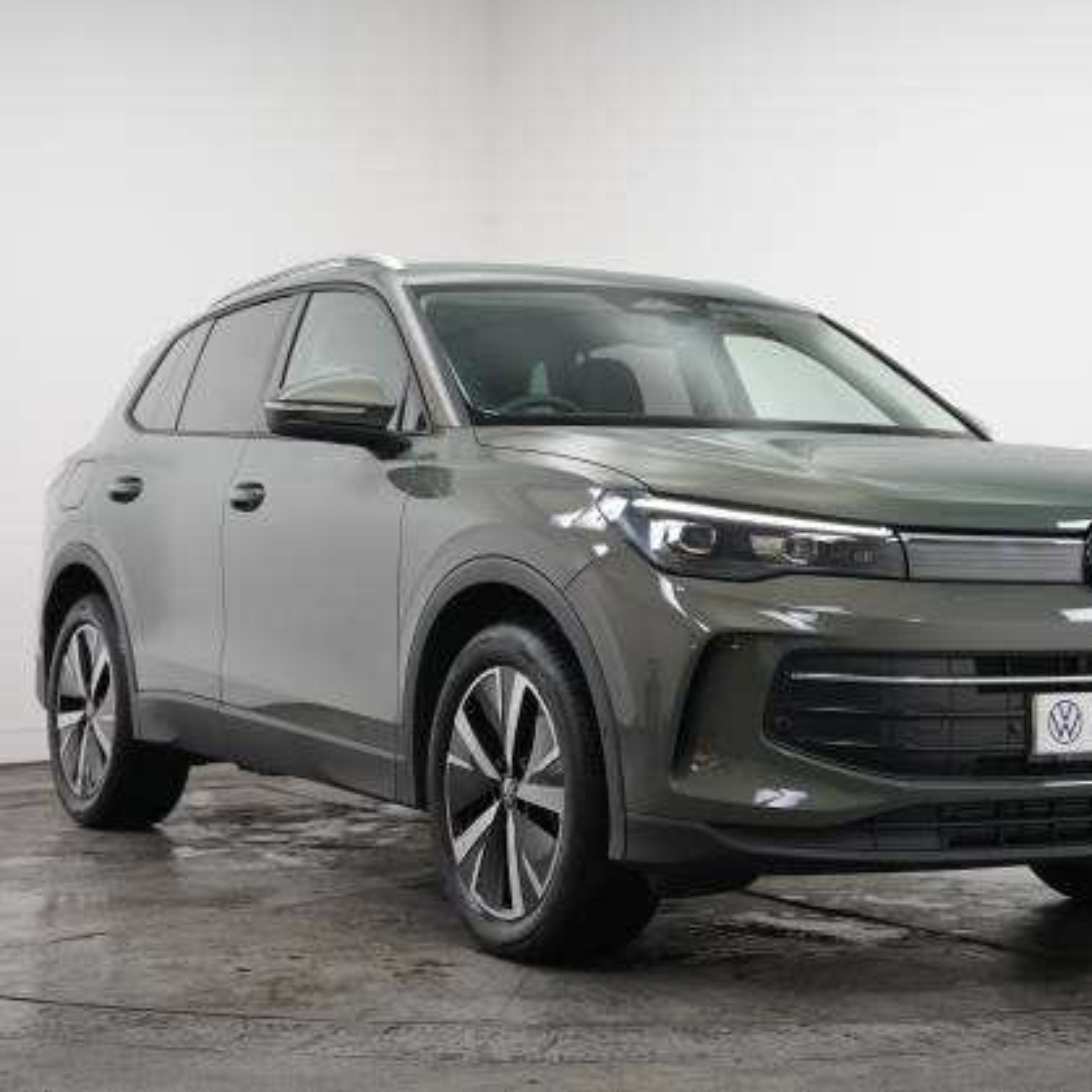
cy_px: 538
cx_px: 669
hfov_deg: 26.3
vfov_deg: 26.3
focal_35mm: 65
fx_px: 2334
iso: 1600
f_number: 4
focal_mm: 50.3
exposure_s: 1/160
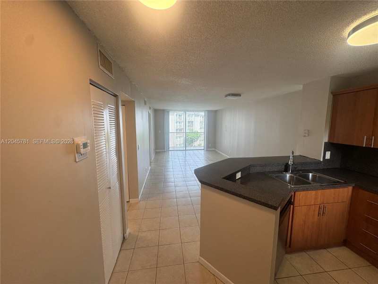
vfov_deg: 85.7
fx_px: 153
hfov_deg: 102.1
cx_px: 189
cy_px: 142
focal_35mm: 14
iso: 40
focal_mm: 2.22
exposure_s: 1/120
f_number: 2.2
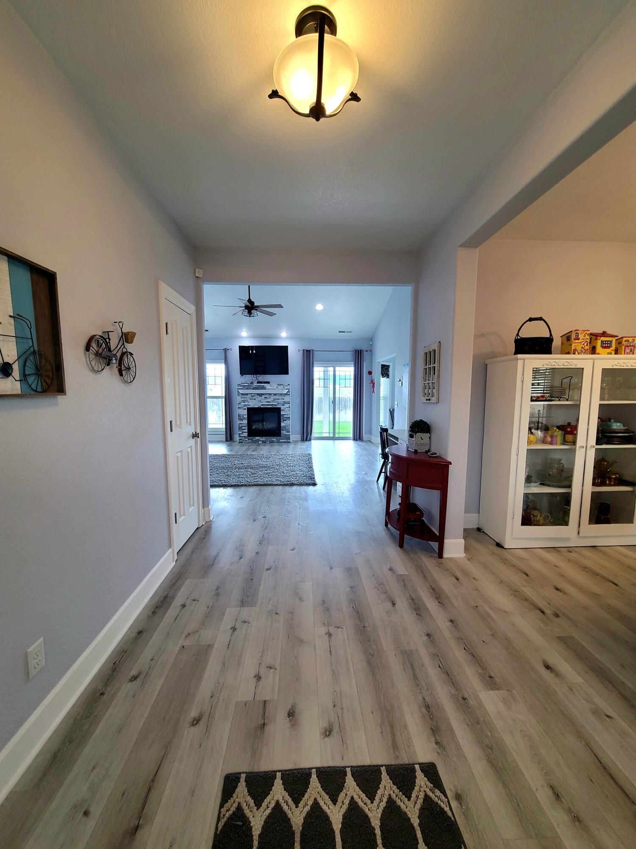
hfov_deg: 89.9
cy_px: 424
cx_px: 318
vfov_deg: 106.2
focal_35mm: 13
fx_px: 318
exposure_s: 1/60.2
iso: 80
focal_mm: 2.2
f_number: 2.2
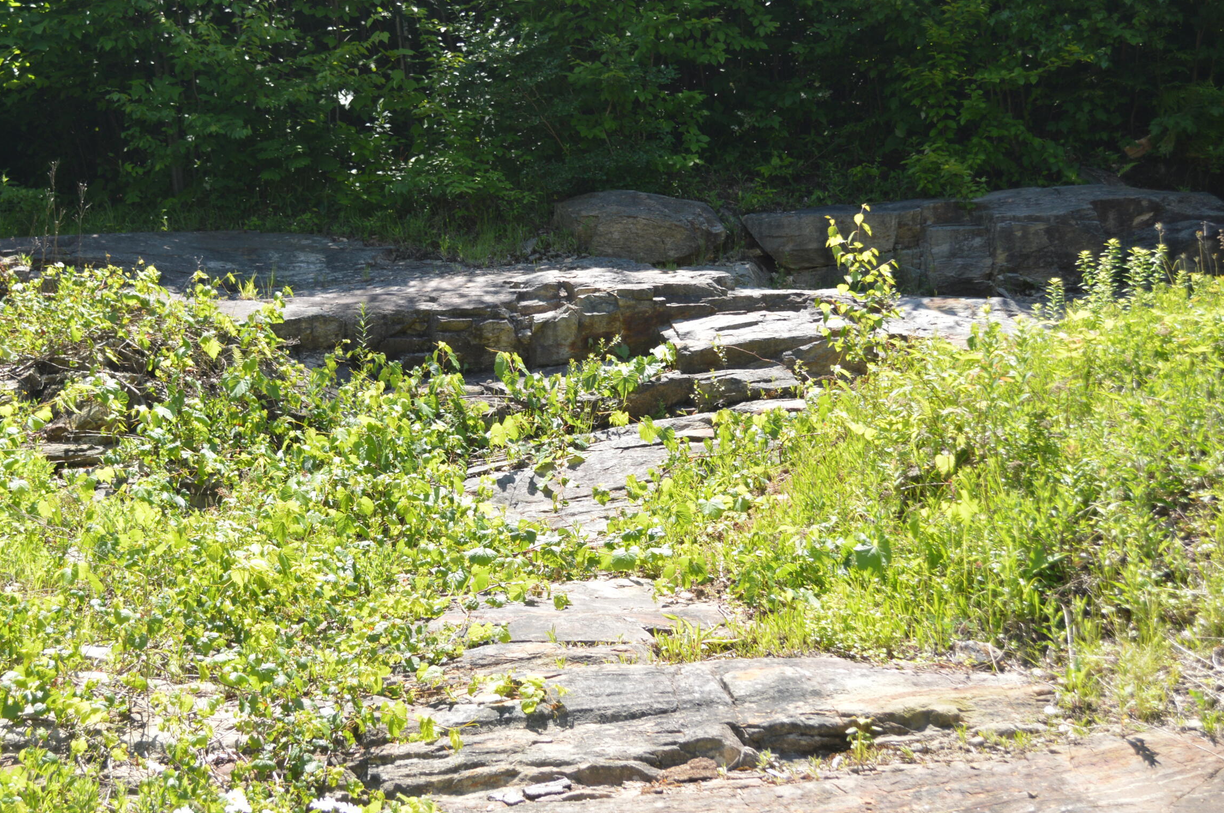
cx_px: 472
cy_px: 372
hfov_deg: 31.8
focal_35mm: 63
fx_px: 2140
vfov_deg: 21.5
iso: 100
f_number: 4.8
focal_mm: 32
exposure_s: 1/160
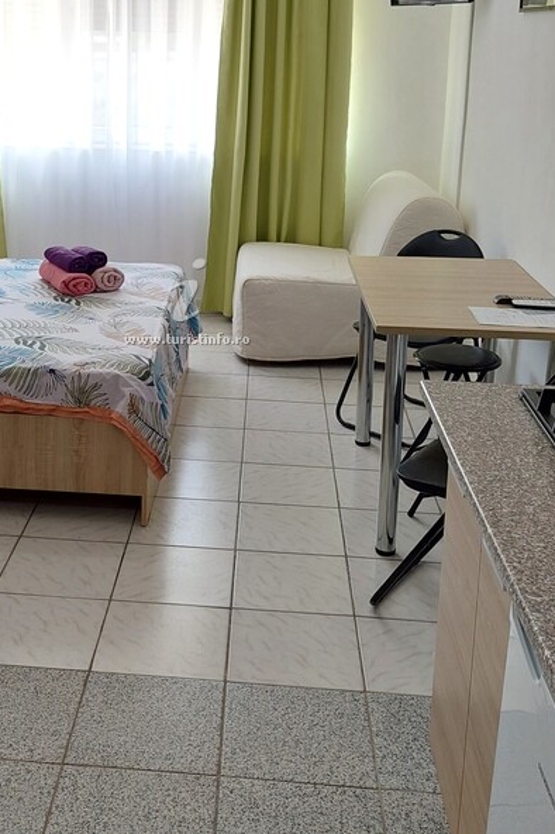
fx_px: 1042
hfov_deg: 29.6
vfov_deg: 43.1
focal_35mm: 45
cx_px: 170
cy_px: 283
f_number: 1.8
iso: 100
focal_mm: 5.23
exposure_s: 1/50
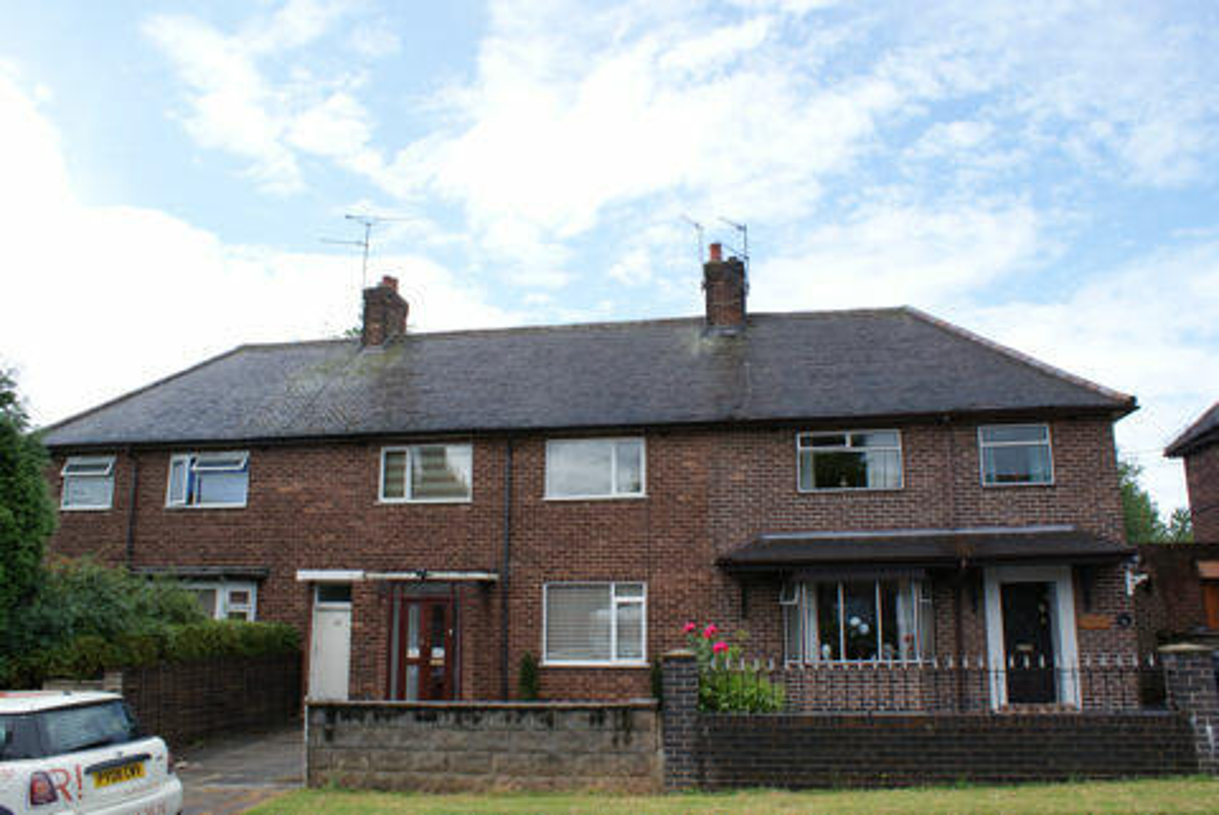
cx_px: 610
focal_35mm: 27
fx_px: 915
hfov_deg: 67.3
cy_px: 408
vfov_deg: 48.0
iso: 100
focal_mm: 18
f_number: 10
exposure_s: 1/80
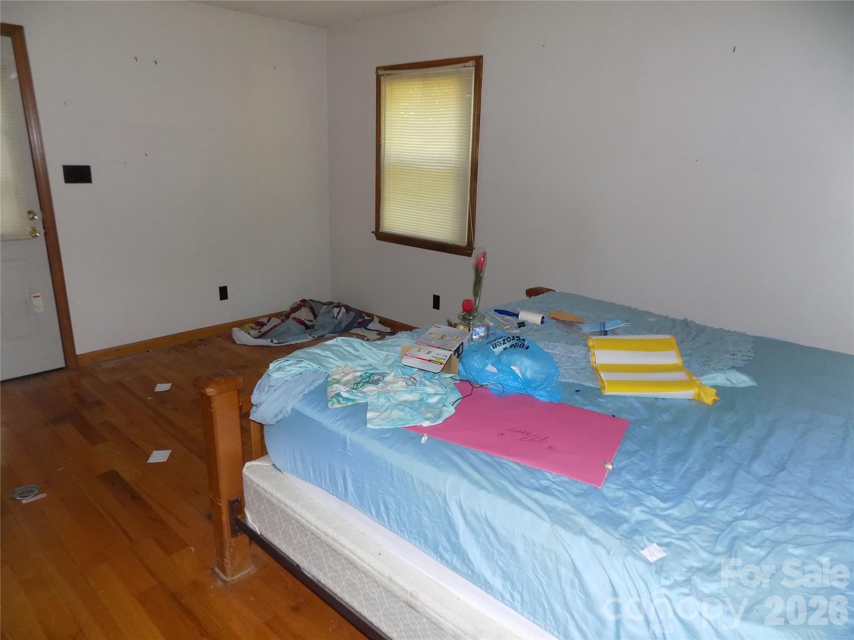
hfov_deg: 73.9
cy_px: 320
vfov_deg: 58.9
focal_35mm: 23
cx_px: 427
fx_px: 567
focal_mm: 4
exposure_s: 1/30
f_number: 3.1
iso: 200
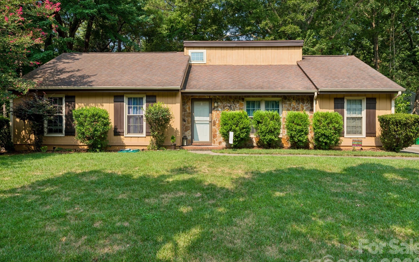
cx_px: 211
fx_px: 275
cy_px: 137
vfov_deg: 50.9
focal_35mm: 24
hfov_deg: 74.6
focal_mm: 23.1
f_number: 22
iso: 100
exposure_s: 1/13
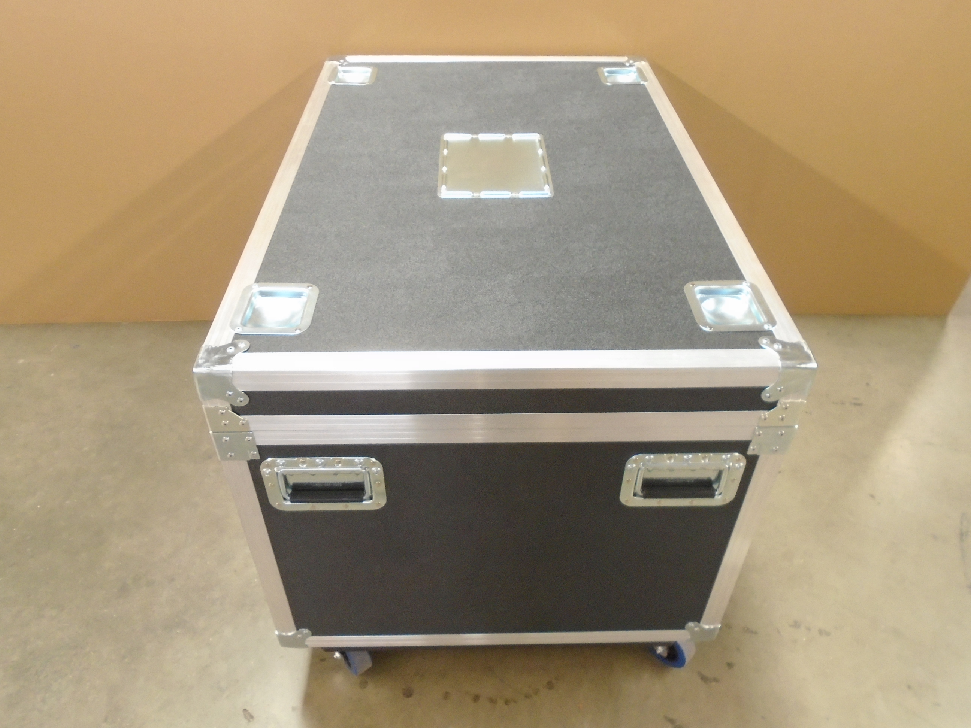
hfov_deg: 67.3
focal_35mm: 26
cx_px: 486
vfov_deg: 53.1
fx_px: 729
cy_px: 364
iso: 400
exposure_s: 1/8
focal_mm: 4.6
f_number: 3.2
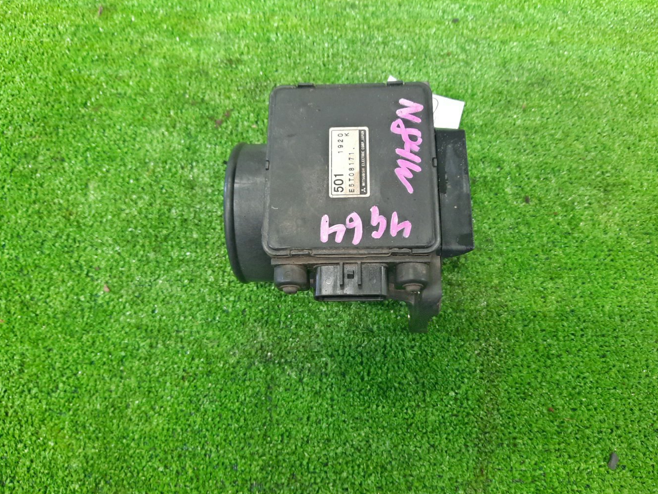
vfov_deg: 51.4
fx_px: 513
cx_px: 341
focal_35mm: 27
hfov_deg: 65.3
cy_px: 246
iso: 336
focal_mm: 4.6
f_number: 2
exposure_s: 1/50
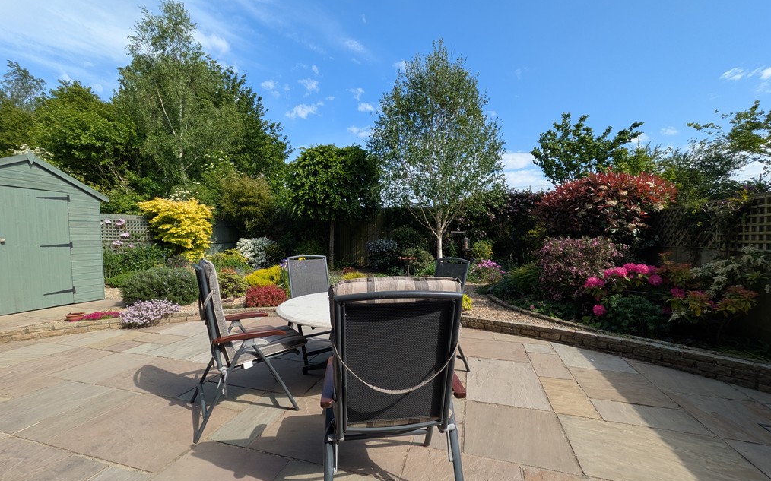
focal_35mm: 15
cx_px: 383
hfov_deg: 101.5
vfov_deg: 74.7
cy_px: 253
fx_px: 315
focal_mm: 1.83
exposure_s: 1/1203
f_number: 2.2
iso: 49
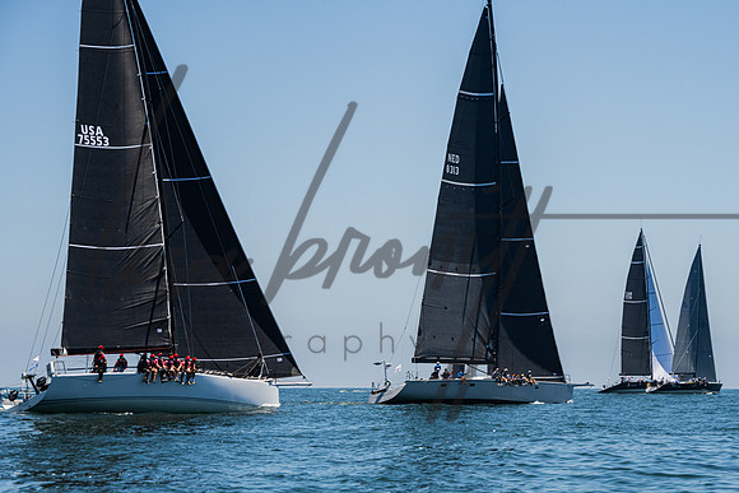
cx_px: 406
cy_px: 294
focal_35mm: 127
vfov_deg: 10.8
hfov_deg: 16.1
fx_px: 2608
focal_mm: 105
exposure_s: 1/2500
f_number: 8
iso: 500
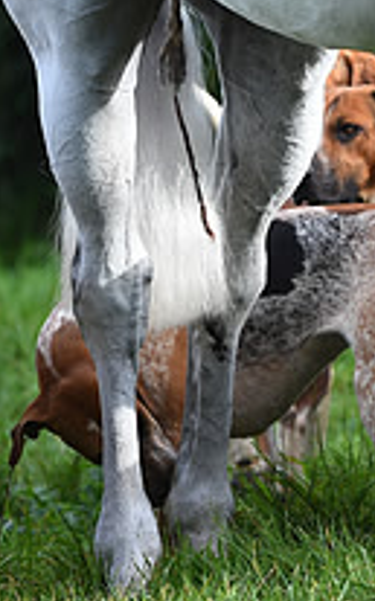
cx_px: 741
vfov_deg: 4.5
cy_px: 142
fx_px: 7718
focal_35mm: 471
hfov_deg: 2.8
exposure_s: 1/800
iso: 320
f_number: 4
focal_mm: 165
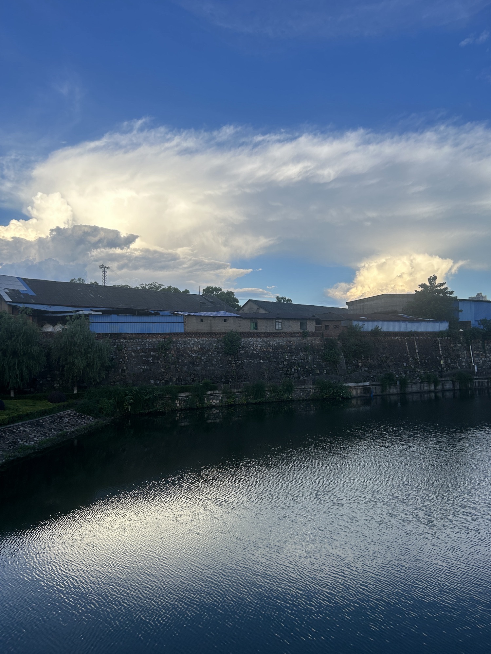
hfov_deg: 53.1
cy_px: 327
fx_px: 492
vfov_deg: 67.3
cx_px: 246
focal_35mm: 26
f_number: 1.5
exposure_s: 1/1361
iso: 50
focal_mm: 5.7
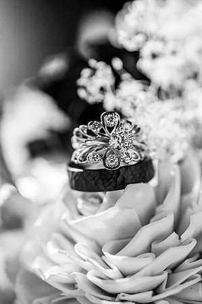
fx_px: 886
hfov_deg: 13.0
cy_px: 152
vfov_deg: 19.5
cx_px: 101
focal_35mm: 105
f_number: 4.5
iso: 640
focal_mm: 105
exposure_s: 1/4000
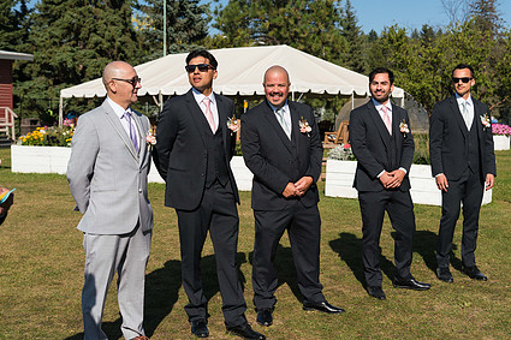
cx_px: 290
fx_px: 795
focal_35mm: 56
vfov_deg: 24.2
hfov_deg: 35.6
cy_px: 157
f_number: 4
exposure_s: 1/2500
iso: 250
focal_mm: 41
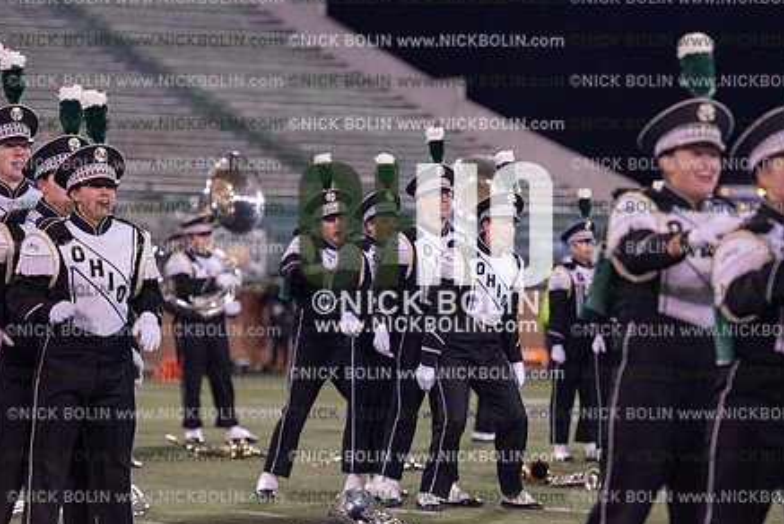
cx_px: 425
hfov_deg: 11.5
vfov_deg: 7.7
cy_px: 249
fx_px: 3901
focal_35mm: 179
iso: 2500
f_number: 2.8
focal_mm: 135
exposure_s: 1/1250
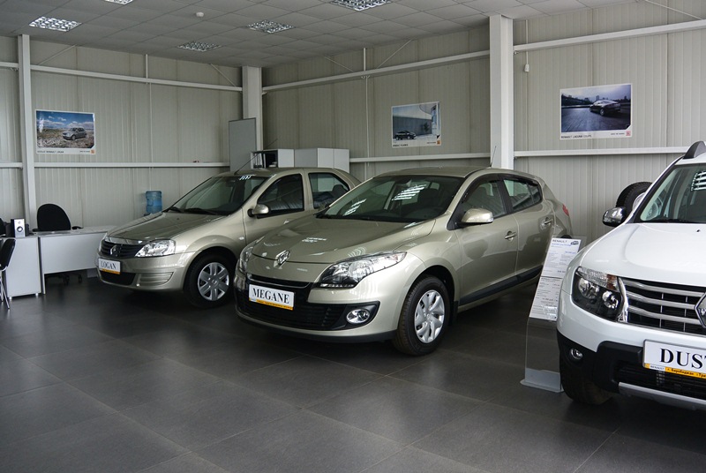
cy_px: 236
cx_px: 353
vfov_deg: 45.1
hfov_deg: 63.6
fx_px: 570
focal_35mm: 29
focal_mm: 11
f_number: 3.5
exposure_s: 1/160
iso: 200
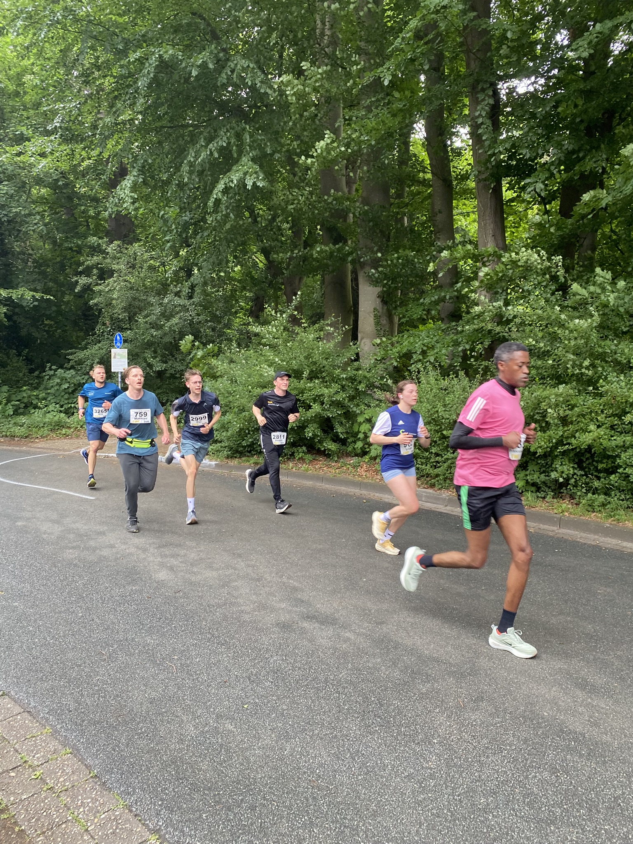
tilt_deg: -2.9
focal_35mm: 26
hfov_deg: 53.1
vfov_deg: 67.3
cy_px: 422
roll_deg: -0.7
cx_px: 316
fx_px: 634
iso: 125
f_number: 1.8
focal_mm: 4.25
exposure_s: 1/121
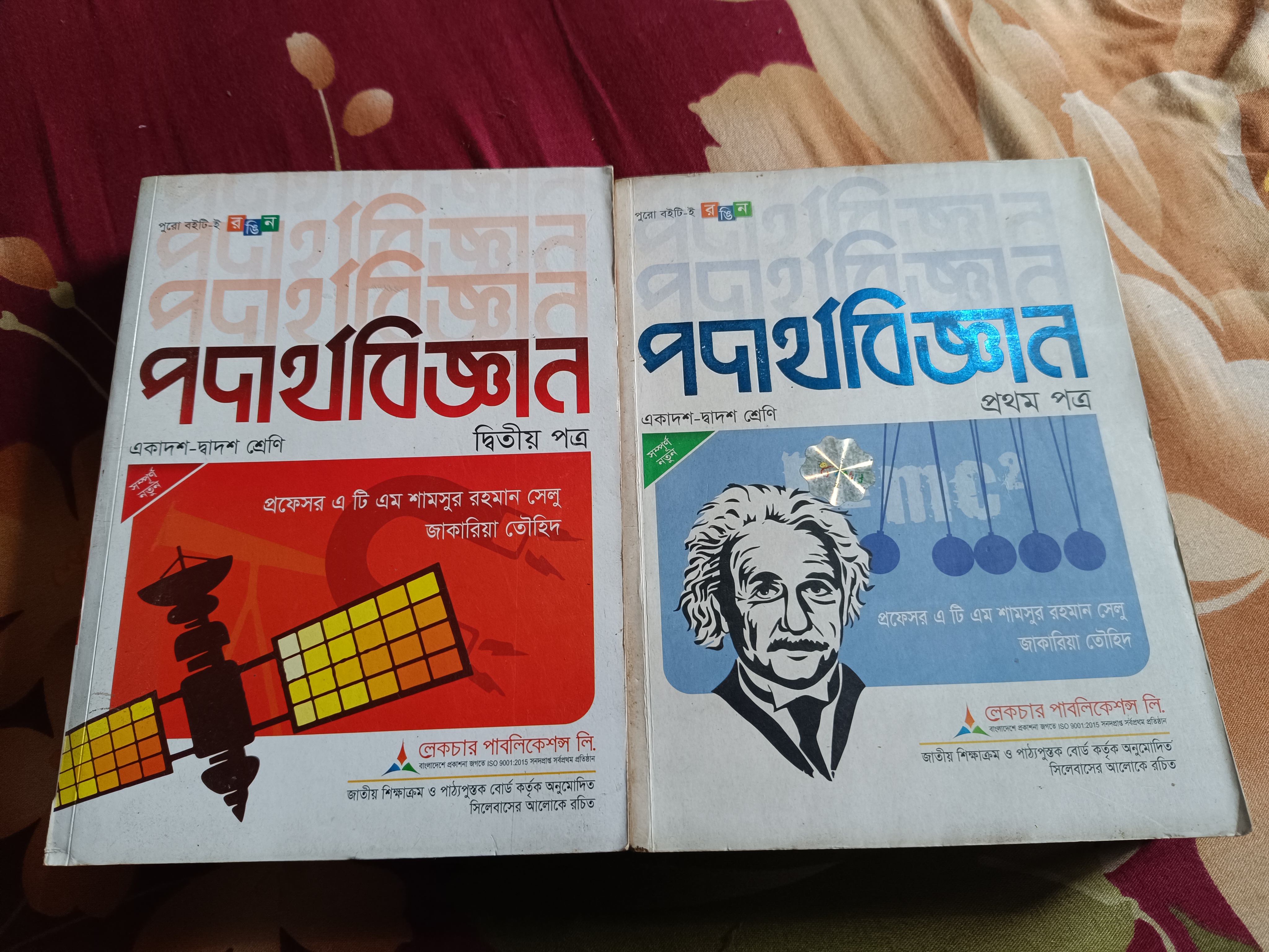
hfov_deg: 71.6
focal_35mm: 24
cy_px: 476
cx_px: 634
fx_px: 880
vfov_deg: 56.8
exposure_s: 1/101
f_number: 1.88
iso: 508
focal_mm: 5.59
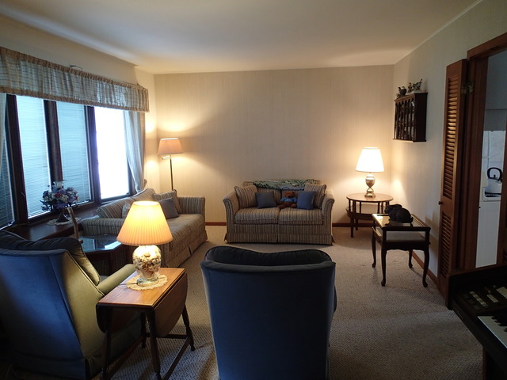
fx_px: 366
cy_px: 190
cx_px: 254
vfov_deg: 54.9
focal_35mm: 25
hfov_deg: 69.4
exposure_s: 1/30
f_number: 2
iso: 250
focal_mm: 4.5
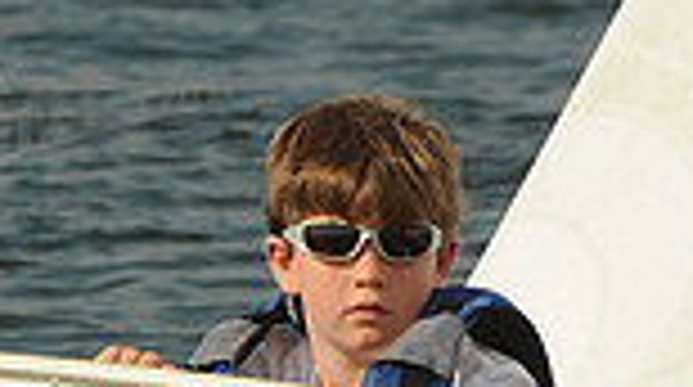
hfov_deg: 2.7
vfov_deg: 1.5
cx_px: 468
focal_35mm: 791
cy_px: 320
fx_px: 14510
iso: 250
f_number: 11
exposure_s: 1/640
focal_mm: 200
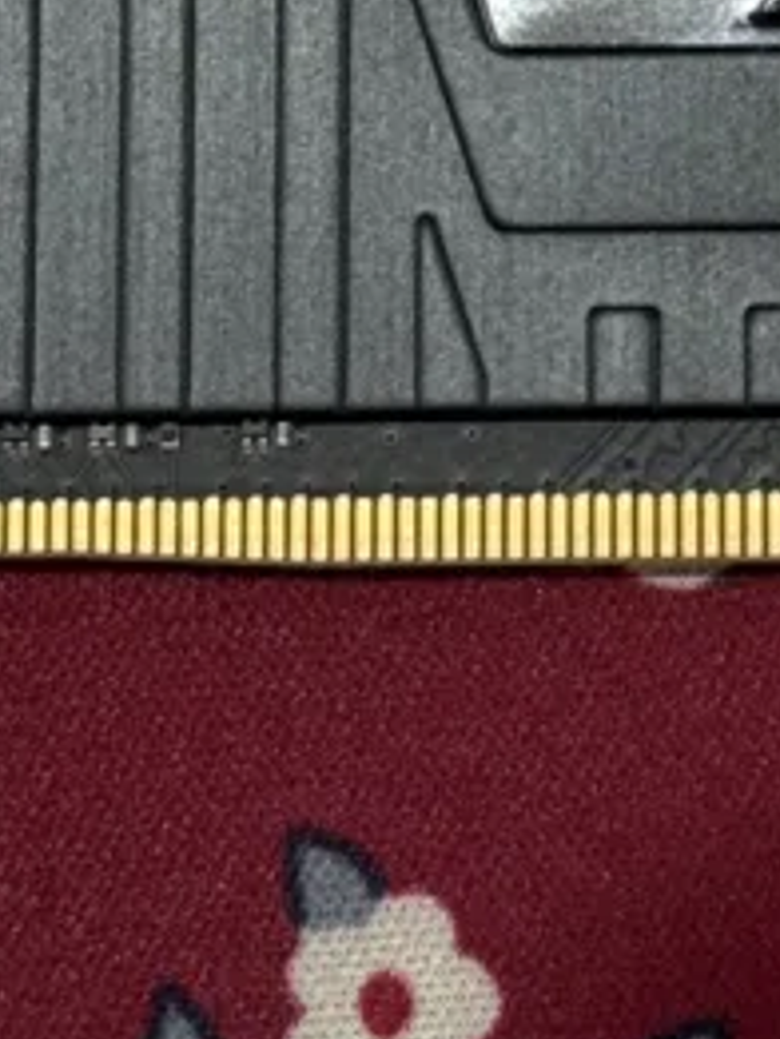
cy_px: -834
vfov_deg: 7.6
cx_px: 963
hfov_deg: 5.9
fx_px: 7535
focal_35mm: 251
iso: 125
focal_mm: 6.76
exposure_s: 1/60
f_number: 1.78
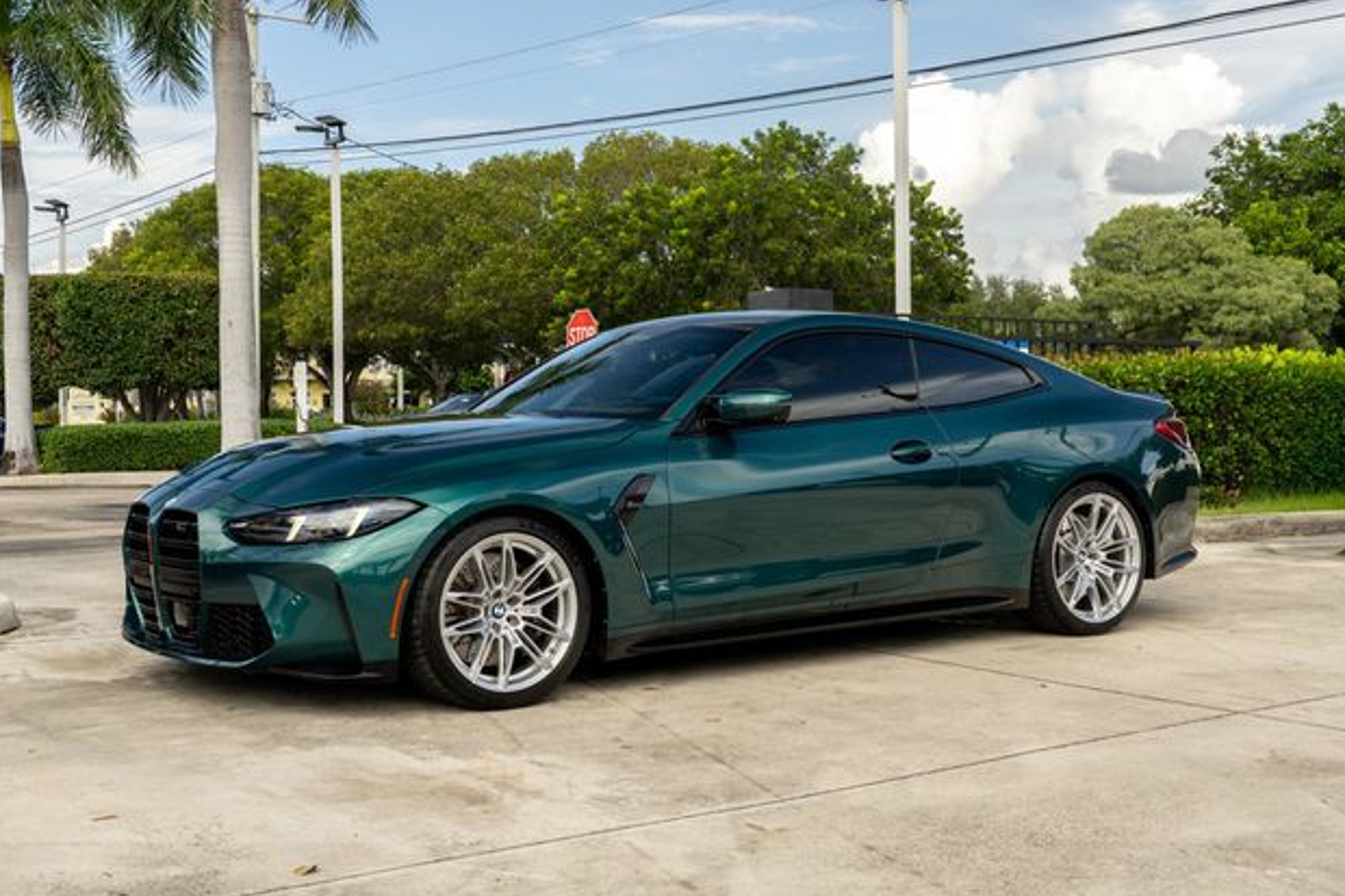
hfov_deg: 41.9
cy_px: 430
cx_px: 737
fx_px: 1755
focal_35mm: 47
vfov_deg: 28.6
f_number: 8
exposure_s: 1/100
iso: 200
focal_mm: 36
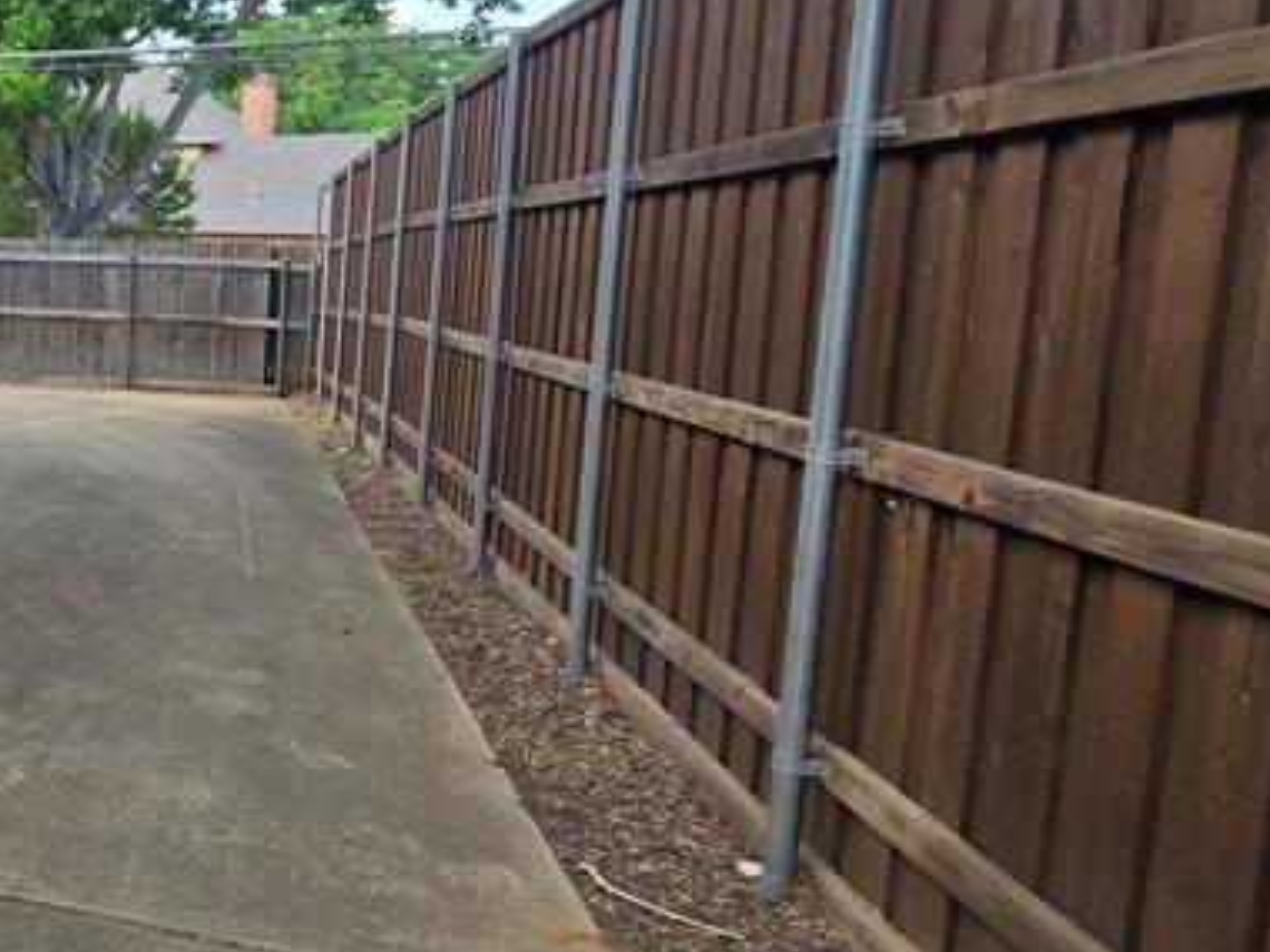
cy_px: 394
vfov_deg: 40.6
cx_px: -378
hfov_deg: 35.7
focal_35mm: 35
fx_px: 1284
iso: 50
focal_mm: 2.2
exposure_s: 1/353
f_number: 2.2
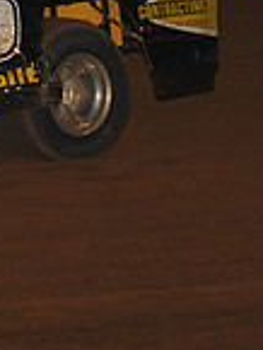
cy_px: -29
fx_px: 6615
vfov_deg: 3.0
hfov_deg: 2.3
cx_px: -244
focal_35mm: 654
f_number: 7.1
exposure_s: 1/320
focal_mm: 170
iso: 1000
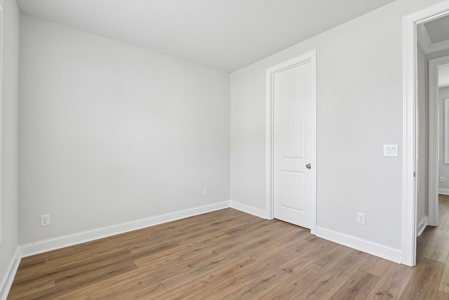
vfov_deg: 73.7
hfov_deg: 96.7
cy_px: 150
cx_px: 224
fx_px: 200
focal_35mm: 16
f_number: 8
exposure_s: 1/25
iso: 200
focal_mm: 16
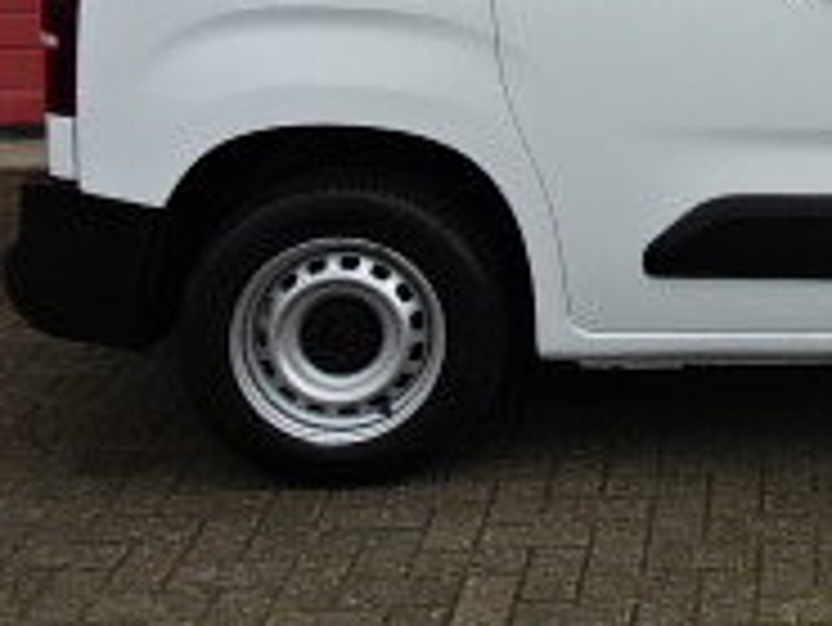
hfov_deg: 21.8
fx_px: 1996
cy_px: -203
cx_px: 998
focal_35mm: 83
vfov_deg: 16.7
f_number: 3.5
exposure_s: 1/320
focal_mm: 4.25
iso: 80
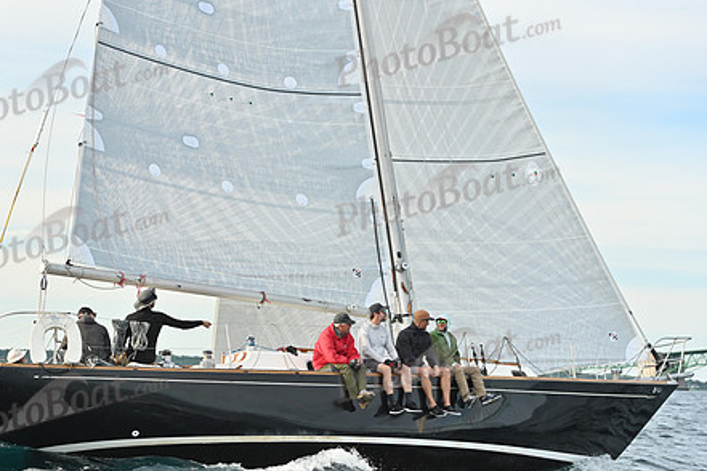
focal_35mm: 92
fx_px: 1807
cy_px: 300
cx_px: 253
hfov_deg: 22.1
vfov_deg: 14.8
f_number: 5
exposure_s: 1/1000
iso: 320
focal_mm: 70
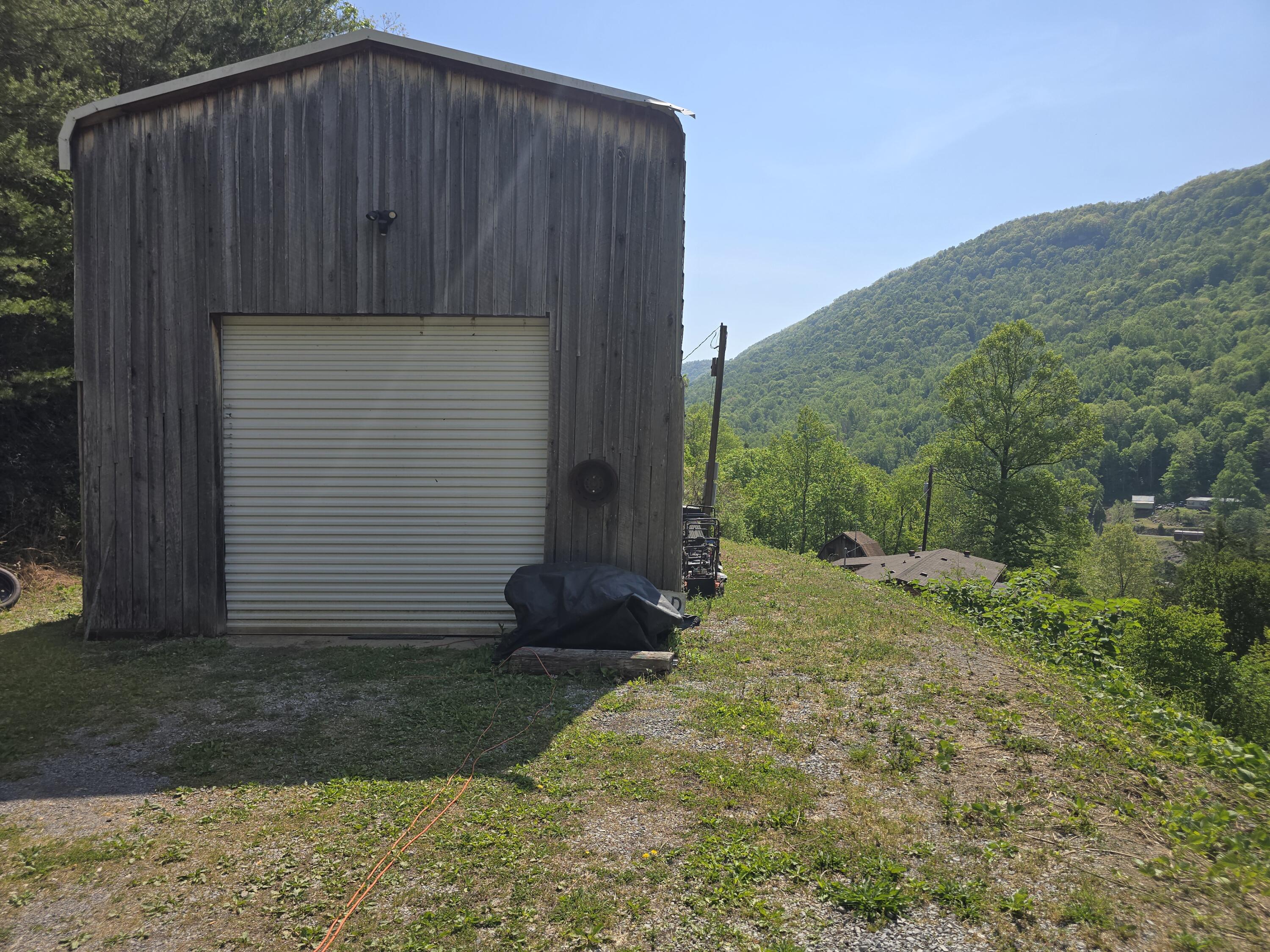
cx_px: 635
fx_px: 844
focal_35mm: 23
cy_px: 476
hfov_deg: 73.9
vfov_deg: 58.9
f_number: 1.7
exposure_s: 1/880
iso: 12
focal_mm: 6.3
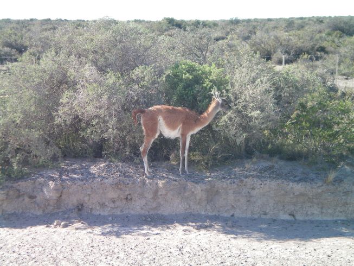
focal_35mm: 105
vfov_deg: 14.1
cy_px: 133
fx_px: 1074
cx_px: 177
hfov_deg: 18.7
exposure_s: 1/100
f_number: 5.7
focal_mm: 17.3
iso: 64
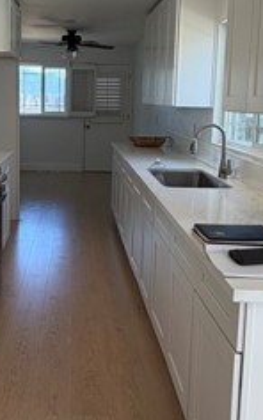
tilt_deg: -6.5
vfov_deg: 48.8
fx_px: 459
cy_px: 156
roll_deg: -1.1
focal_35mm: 40
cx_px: 59
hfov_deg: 31.3
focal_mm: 2.22
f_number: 2.2
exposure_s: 1/121
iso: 100
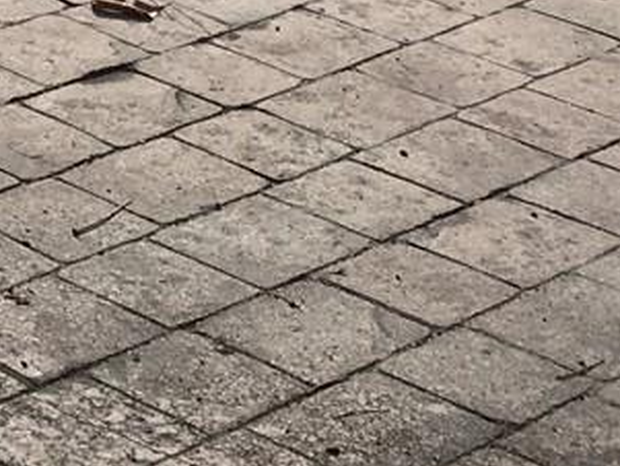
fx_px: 2759
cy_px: -685
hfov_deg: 10.8
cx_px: -896
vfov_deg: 8.7
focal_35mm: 154
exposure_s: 1/2079
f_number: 2.2
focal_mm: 4.15
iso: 25
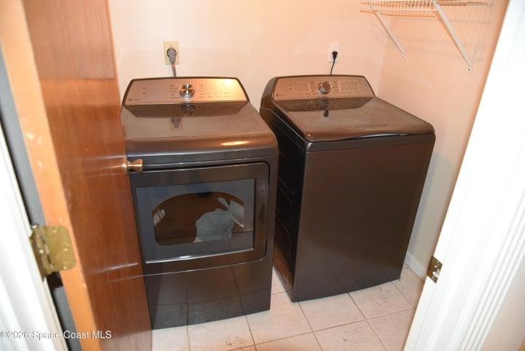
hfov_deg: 73.7
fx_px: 350
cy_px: 176
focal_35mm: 24
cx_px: 262
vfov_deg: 53.2
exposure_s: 1/60
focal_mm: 24
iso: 3200
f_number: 4
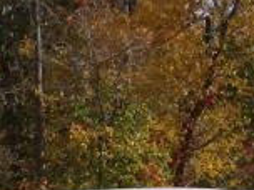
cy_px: 175
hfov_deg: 10.3
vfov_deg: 7.8
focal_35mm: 189
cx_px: -67
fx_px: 1387
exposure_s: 1/817
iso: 100
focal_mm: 6
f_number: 4.7
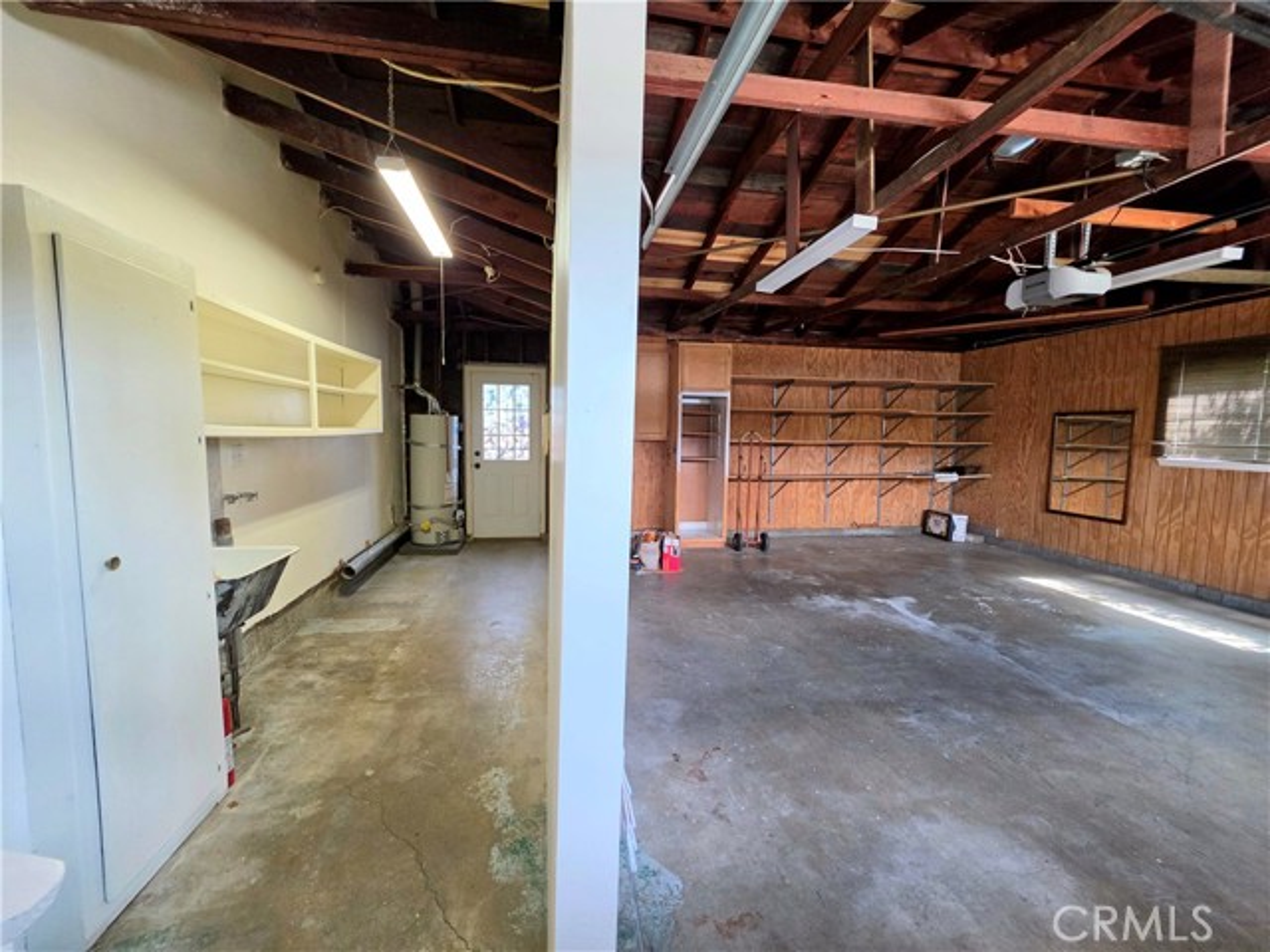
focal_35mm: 13
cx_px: 635
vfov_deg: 89.9
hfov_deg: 106.2
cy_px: 476
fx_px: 477
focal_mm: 2.2
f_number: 1.9
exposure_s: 1/244
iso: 320
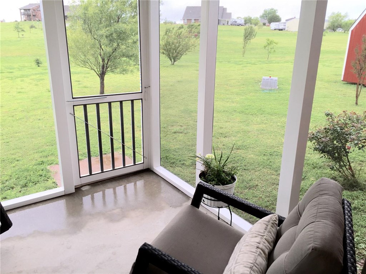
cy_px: 137
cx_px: 183
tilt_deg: -18.4
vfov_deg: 48.2
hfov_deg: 61.7
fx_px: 307
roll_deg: -1.8
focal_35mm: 29
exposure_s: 1/69
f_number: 2.2
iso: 32
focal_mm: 4.15
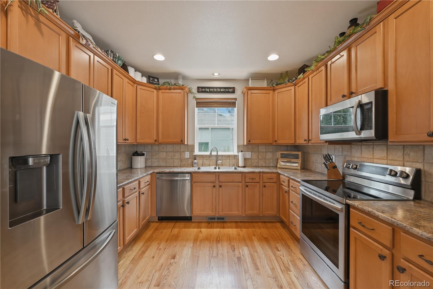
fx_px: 168
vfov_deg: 81.2
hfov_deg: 104.3
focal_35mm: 14
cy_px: 144
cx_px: 216
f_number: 11
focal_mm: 14
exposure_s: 1/8
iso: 320
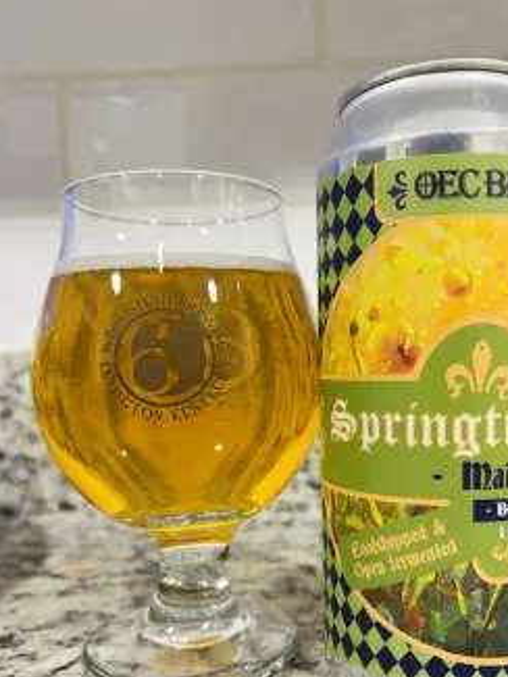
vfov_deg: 56.3
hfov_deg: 44.0
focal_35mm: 32
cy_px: 410
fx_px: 626
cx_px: 294
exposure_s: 1/60
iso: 400
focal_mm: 5.96
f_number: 1.6
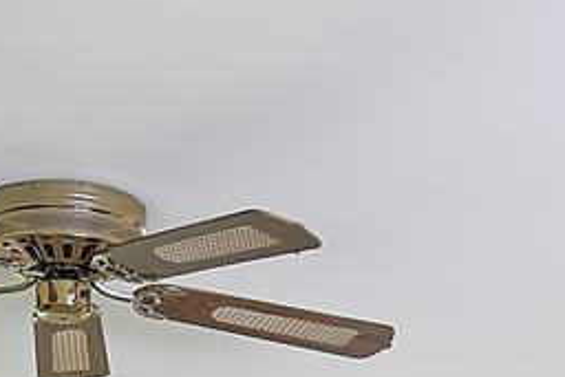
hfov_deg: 15.0
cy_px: 887
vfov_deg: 9.1
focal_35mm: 136
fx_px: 2136
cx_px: 428
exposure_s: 1/200
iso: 400
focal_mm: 17
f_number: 4
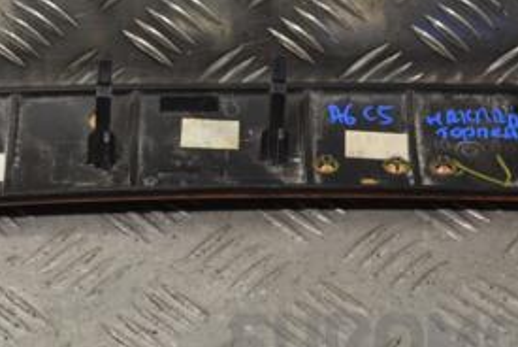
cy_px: 91
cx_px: 196
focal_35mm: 147
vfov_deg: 9.3
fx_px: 2119
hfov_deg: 13.9
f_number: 5.3
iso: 400
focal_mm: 45
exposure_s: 1/125
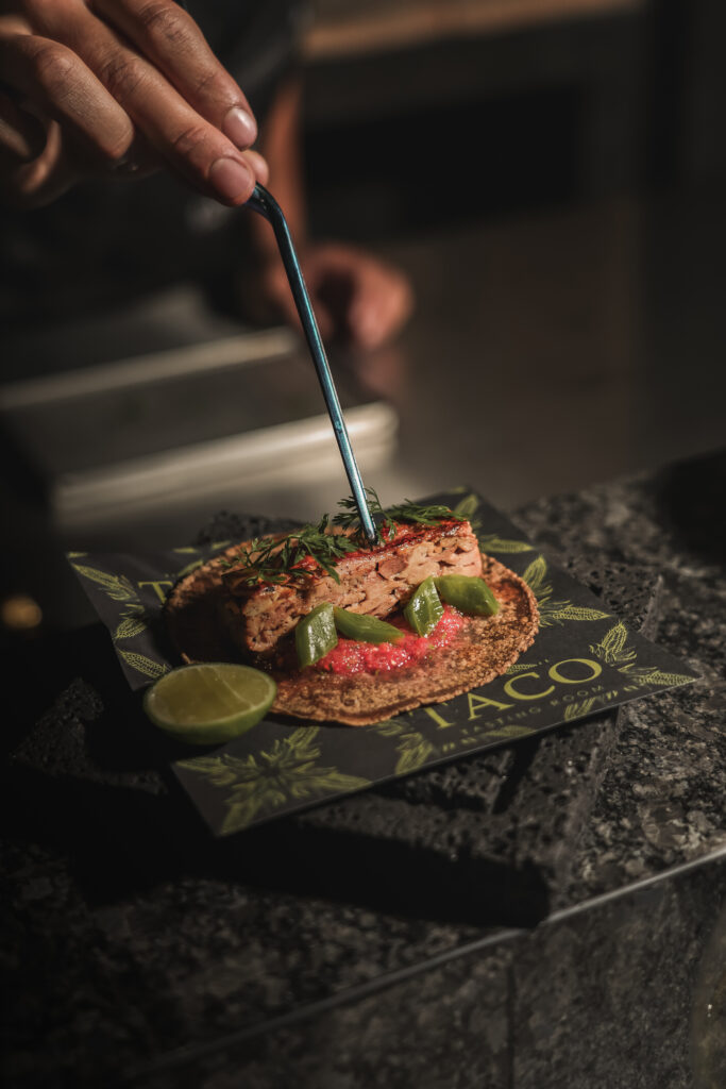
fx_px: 1663
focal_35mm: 55
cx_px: 363
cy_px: 544
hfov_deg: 24.6
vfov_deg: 36.2
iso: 64
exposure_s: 1/200
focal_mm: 55
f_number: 4
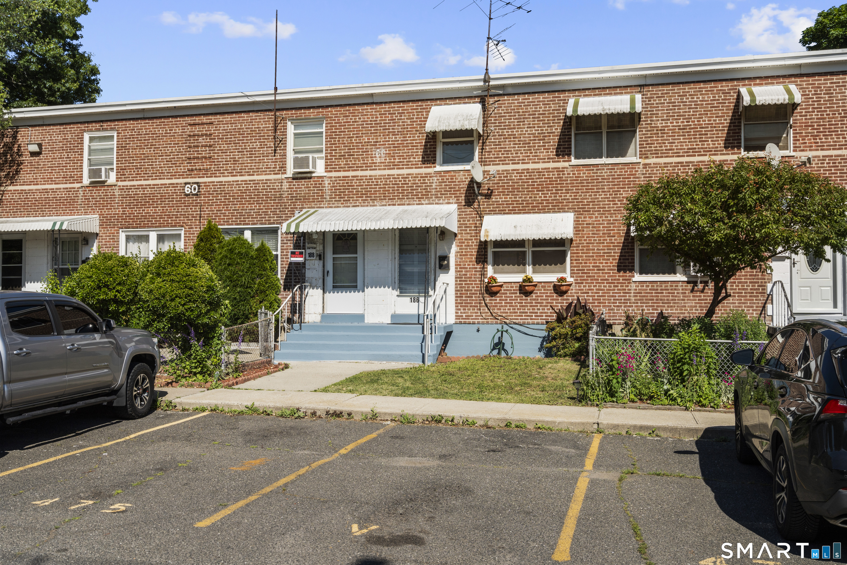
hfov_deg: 55.8
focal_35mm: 34
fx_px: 800
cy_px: 282
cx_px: 424
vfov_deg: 38.9
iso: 200
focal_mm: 34
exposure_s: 1/80
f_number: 9
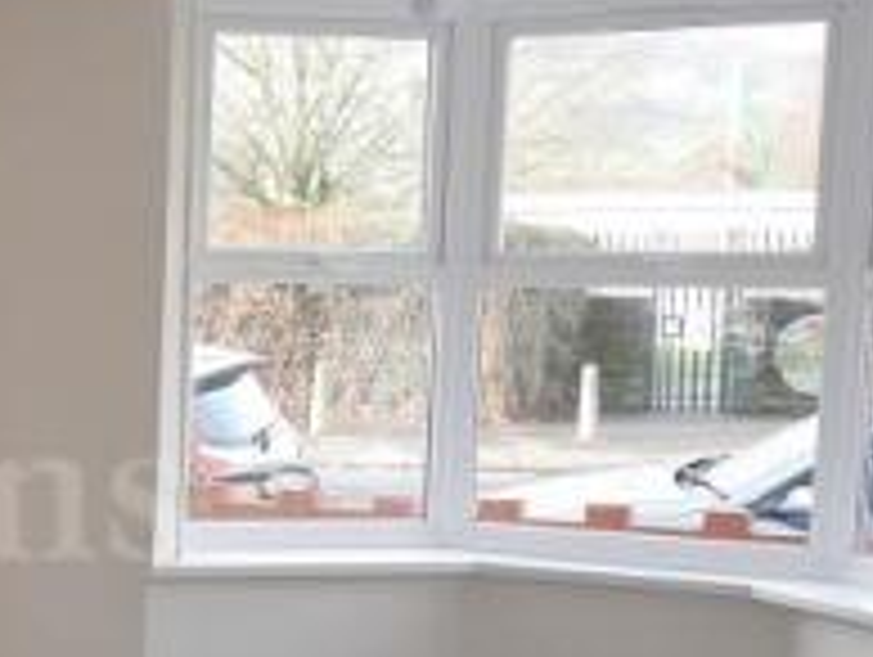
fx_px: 2121
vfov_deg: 17.5
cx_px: -385
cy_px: 506
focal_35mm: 84
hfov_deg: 20.4
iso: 200
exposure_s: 1/125
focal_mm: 14
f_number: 2.8
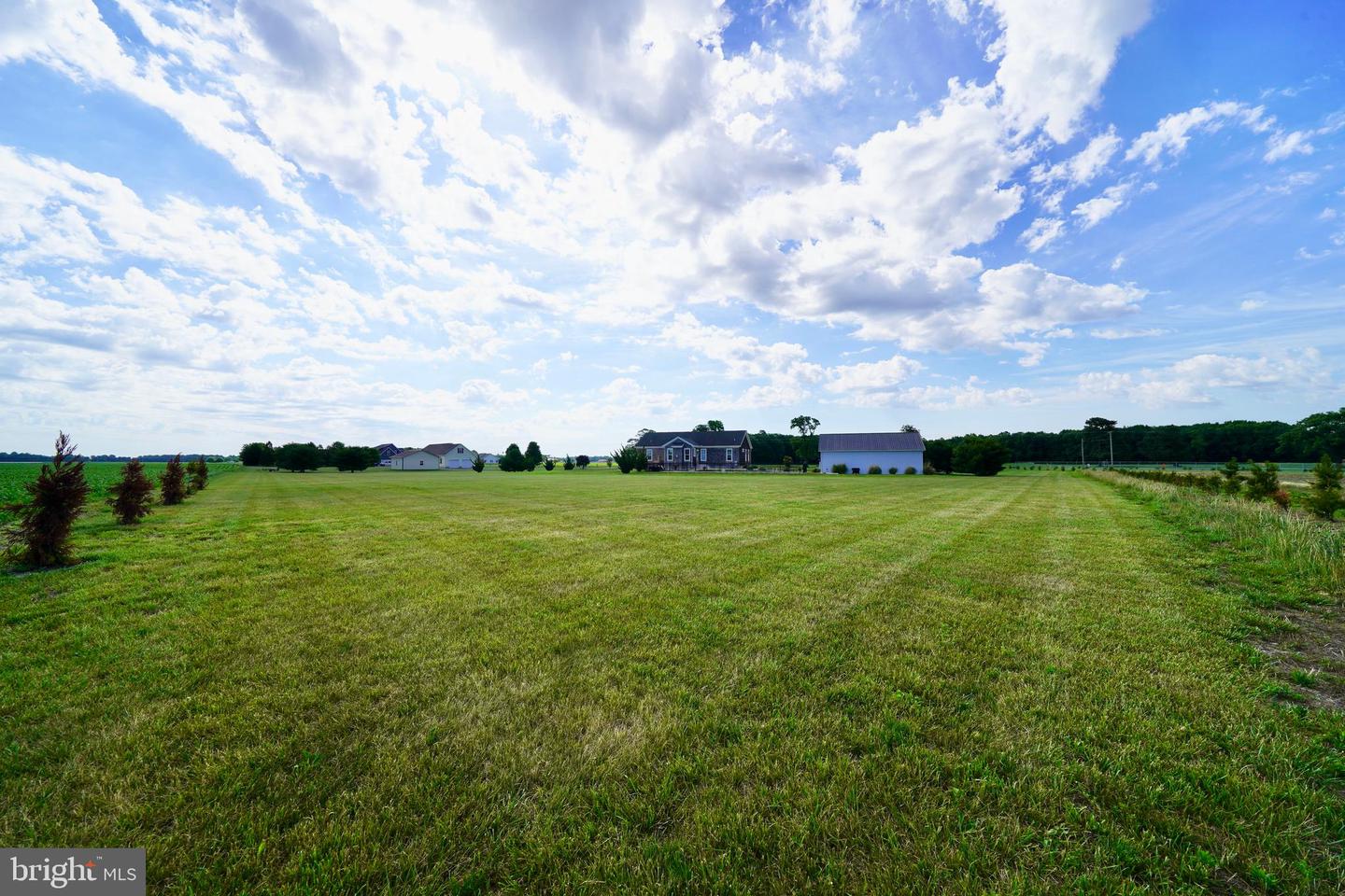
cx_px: 672
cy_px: 448
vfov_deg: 90.0
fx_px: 448
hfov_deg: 112.6
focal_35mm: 12
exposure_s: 1/200
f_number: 10
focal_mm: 12
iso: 100
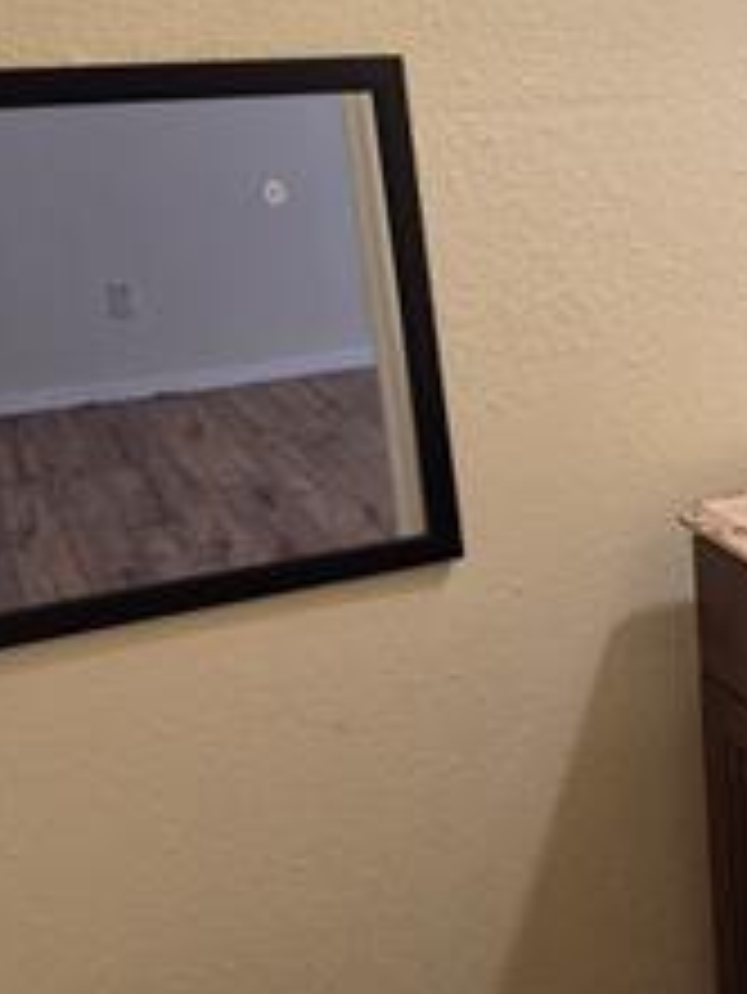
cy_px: 603
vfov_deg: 38.0
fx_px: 1437
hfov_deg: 27.1
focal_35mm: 50
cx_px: 792
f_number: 1.8
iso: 250
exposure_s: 1/120
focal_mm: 5.4
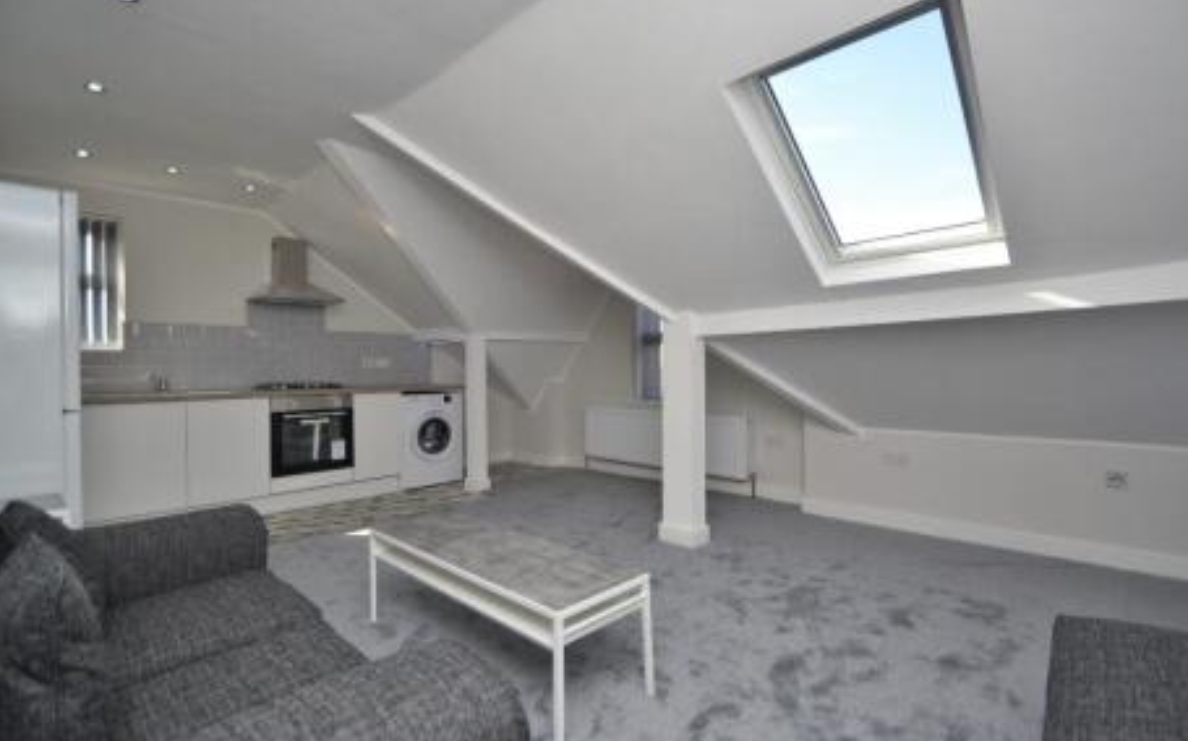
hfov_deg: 97.8
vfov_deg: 71.2
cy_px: 385
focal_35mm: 16
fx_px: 518
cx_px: 601
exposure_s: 1/250
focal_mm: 10
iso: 100
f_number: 3.5
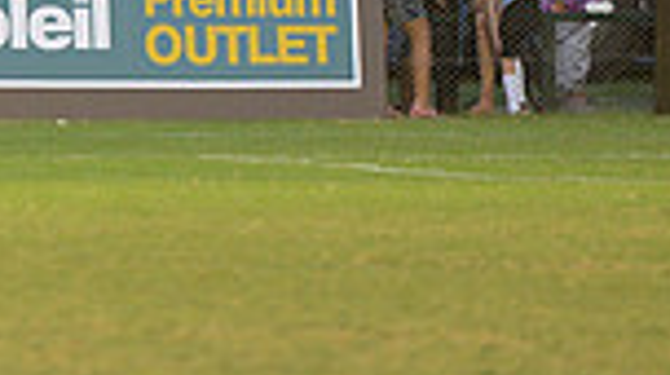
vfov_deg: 1.5
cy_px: -430
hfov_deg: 2.7
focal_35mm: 801
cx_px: -287
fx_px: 14210
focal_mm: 200
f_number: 2.8
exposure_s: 1/160
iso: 1000
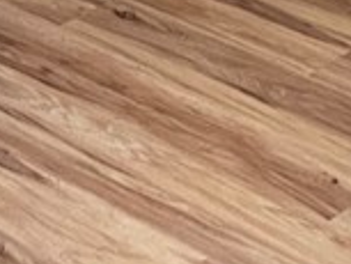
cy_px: -473
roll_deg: +1.0
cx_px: 60
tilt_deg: -11.5
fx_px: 1766
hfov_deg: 11.3
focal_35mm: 174
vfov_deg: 7.7
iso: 200
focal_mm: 4.2
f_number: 1.6
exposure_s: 1/60
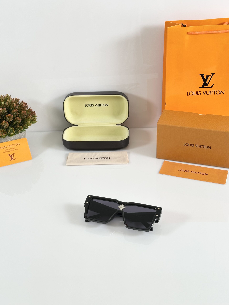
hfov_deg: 30.3
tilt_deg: -32.3
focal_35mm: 48
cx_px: 114
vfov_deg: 39.7
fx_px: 423
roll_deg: +2.4
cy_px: 152
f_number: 1.78
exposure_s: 1/145
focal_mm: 6.86
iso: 80
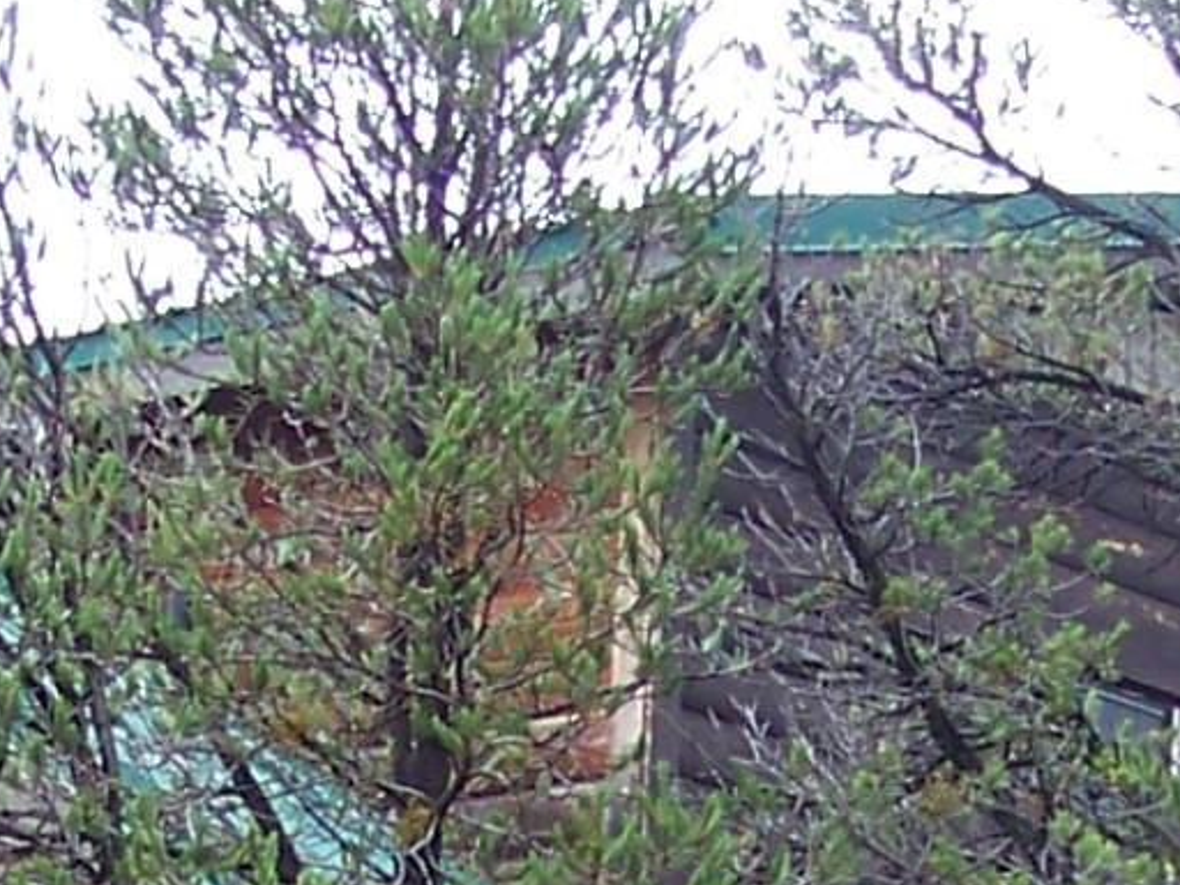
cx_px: 544
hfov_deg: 9.4
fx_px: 7193
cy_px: 1362
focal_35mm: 211
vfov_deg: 6.9
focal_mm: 5.85
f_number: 2.8
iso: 64
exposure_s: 1/250
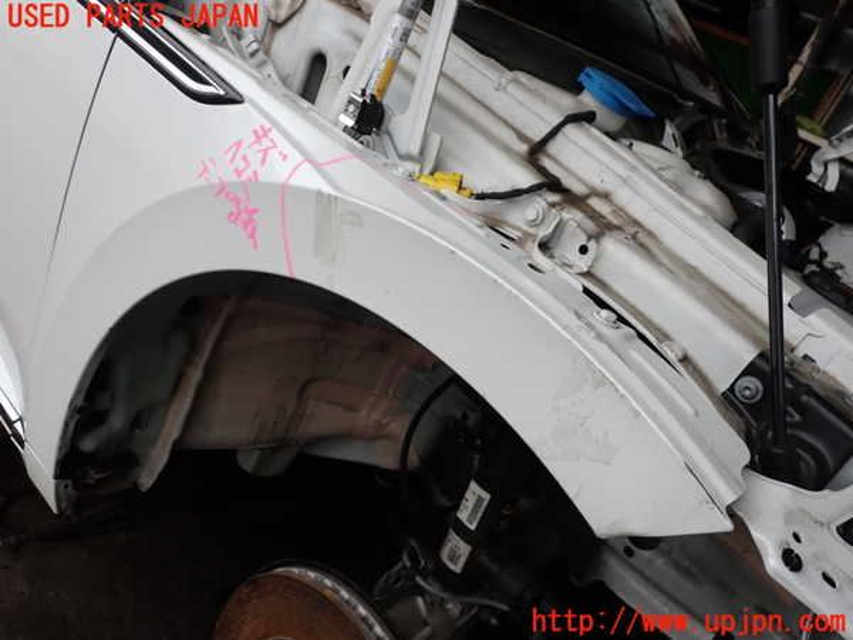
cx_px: 426
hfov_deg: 60.0
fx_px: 739
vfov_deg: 46.8
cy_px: 320
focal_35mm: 30
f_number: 3.2
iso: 100
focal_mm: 5.4
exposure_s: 1/400
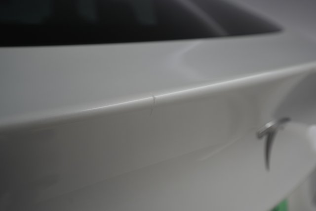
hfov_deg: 65.5
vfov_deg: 46.4
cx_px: 158
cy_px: 106
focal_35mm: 28
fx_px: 246
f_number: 4
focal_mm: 28
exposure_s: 1/60
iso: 320
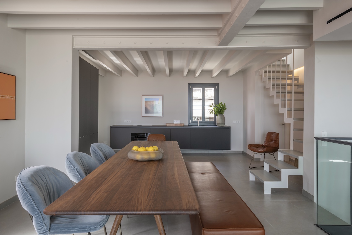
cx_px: 176
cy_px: 118
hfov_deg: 71.5
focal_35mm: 25
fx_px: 244
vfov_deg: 51.3
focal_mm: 25
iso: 100
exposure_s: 1/4
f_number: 16
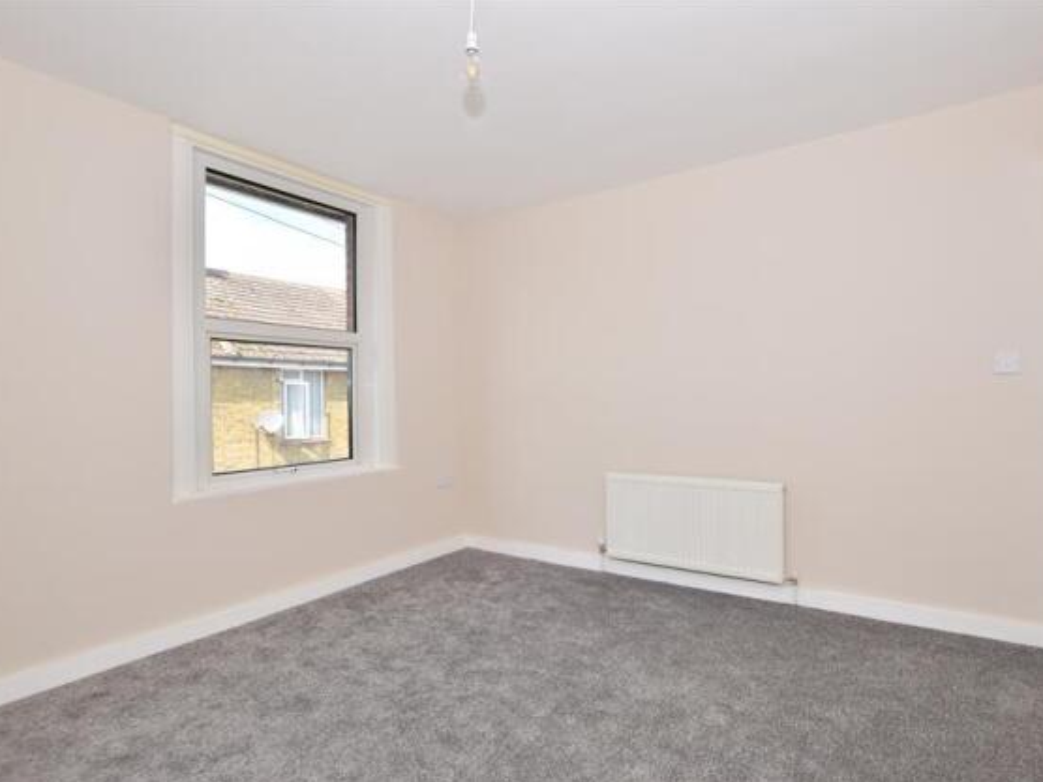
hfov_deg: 90.8
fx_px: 512
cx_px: 572
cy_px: 406
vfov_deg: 74.7
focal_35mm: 17
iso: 200
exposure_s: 1/200
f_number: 8
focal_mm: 10
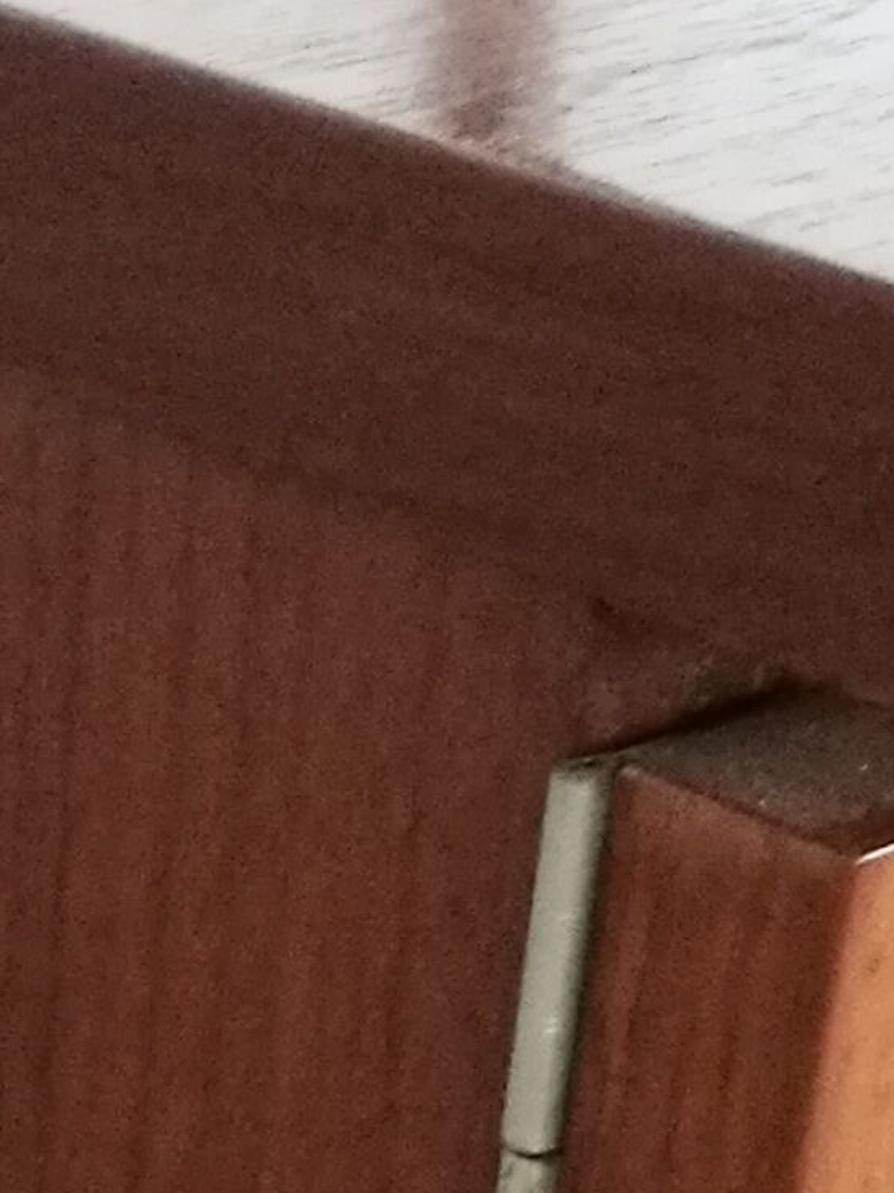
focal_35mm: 145
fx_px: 4995
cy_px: 2373
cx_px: -610
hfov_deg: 9.8
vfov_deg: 12.1
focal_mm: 4.5
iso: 500
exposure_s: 1/25
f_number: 2.2
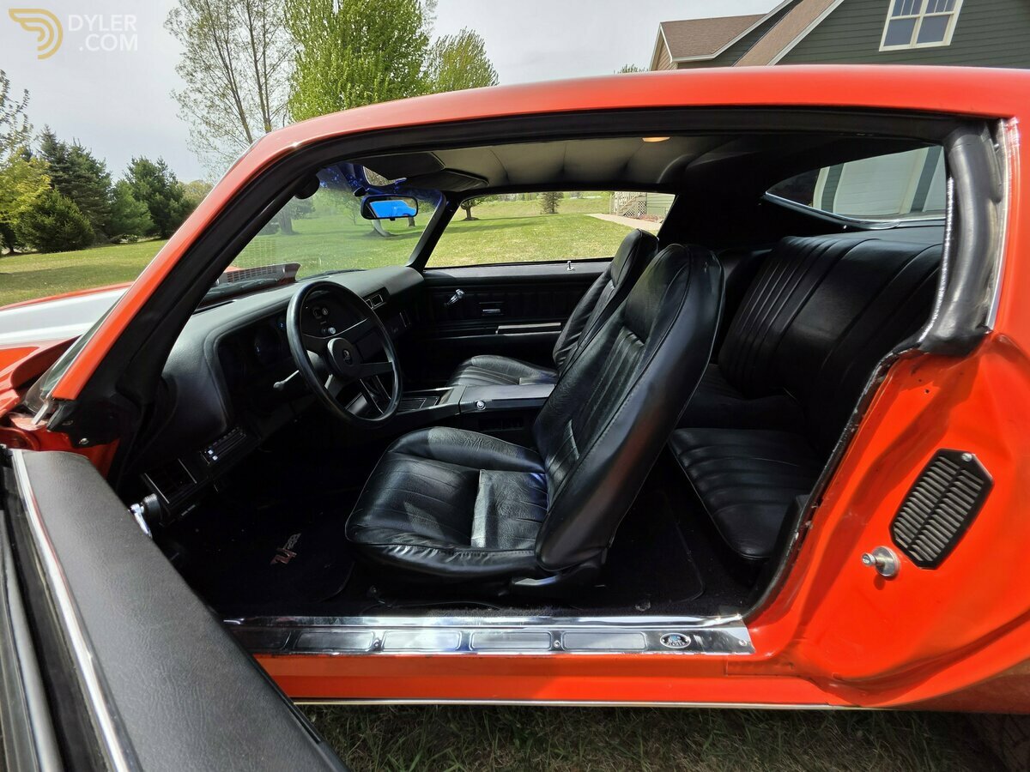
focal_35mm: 13
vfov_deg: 89.9
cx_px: 515
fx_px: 387
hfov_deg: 106.2
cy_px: 386
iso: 40
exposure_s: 1/1047
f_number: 1.9
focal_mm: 2.2
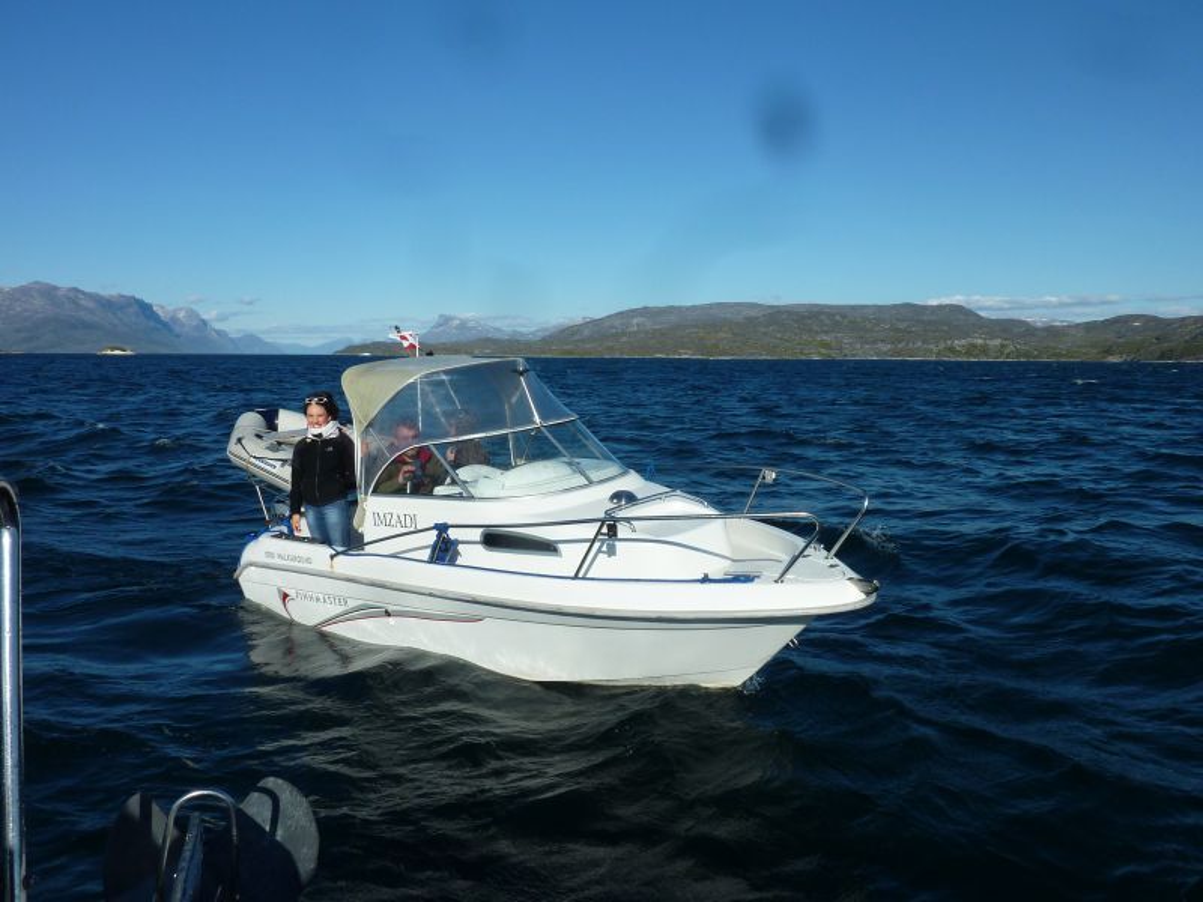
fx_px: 869
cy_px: 451
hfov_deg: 69.4
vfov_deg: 54.9
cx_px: 602
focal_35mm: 25
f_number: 5.6
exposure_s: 1/640
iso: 80
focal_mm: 4.1
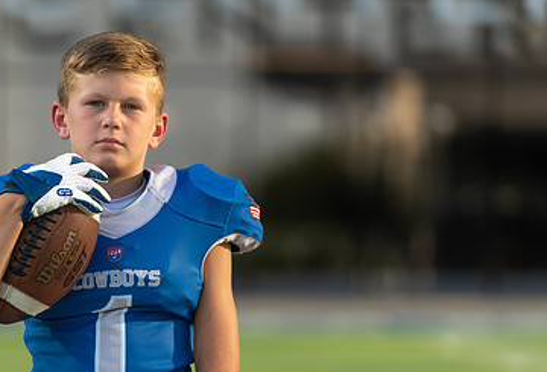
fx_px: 4190
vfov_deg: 5.1
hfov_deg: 7.5
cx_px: 146
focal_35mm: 274
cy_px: 228
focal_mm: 154
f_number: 2.8
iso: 100
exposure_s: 1/640
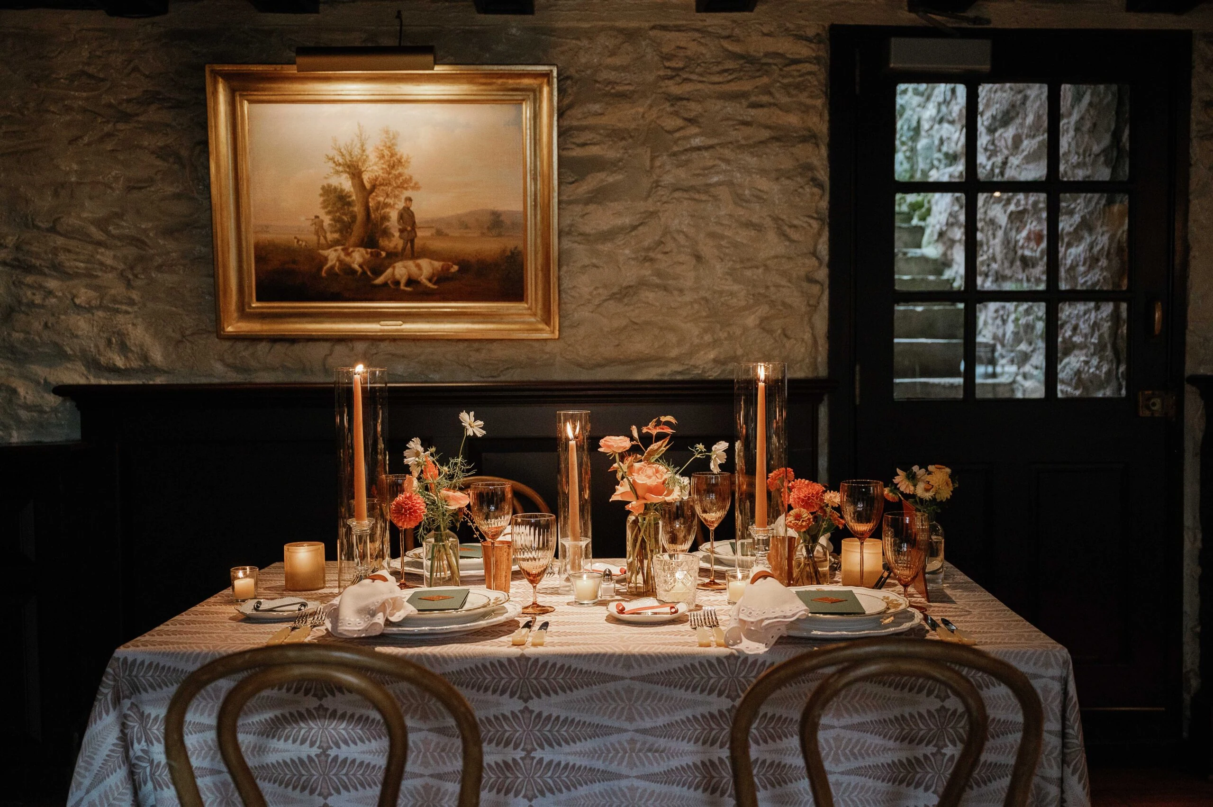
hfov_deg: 51.9
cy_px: 404
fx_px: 1246
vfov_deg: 35.9
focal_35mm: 37
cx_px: 606
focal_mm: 37
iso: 2500
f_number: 3.2
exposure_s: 1/320
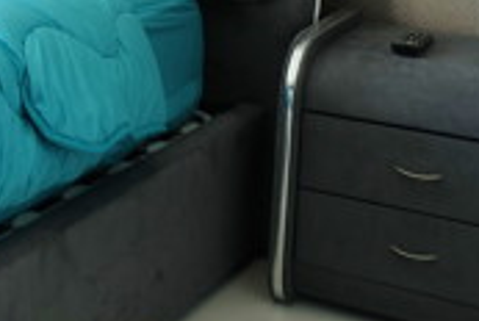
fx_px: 1106
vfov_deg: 15.3
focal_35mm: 83
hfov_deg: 23.0
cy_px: -158
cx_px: -47
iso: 200
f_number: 3.5
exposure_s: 1/75
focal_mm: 16
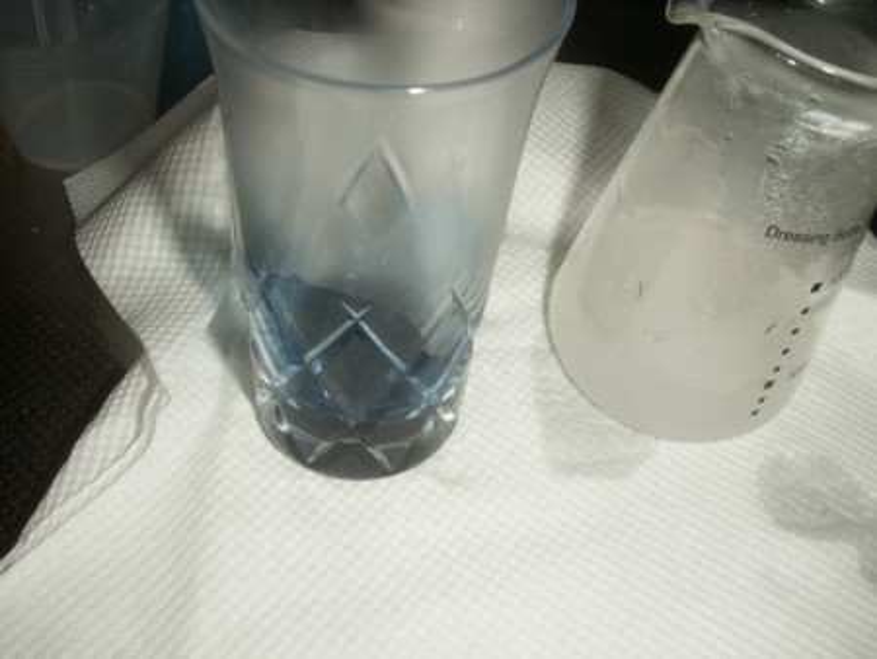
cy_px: 330
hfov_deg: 50.1
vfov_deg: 38.7
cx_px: 438
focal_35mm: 37
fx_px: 938
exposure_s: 1/40
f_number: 7.1
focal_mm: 7.7
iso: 50
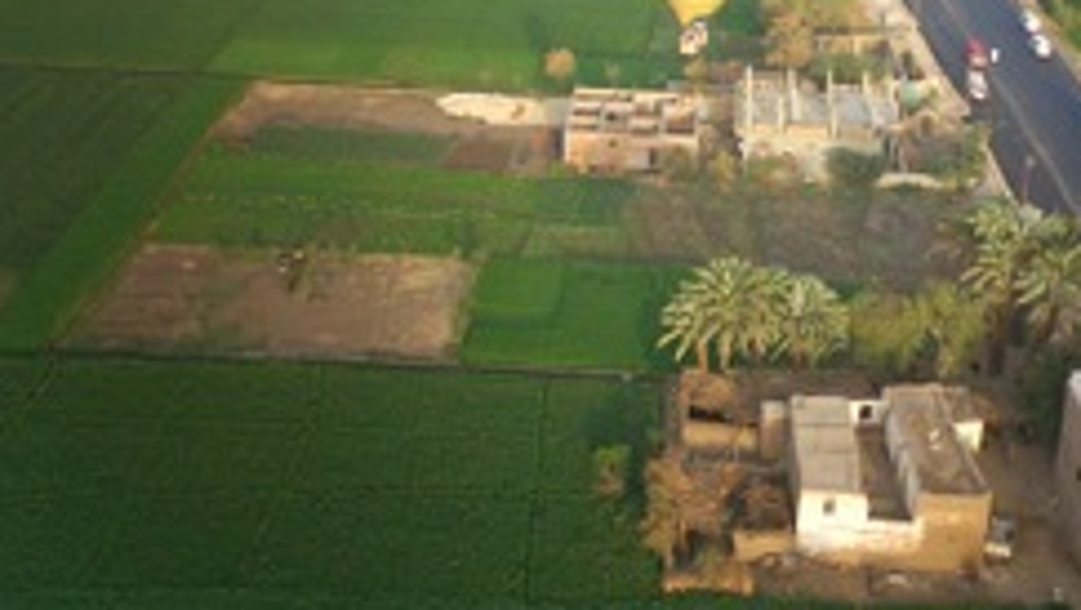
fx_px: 1663
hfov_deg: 35.6
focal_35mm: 58
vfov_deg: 20.4
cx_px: 738
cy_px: 69
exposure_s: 1/200
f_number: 3.5
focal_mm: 5.6
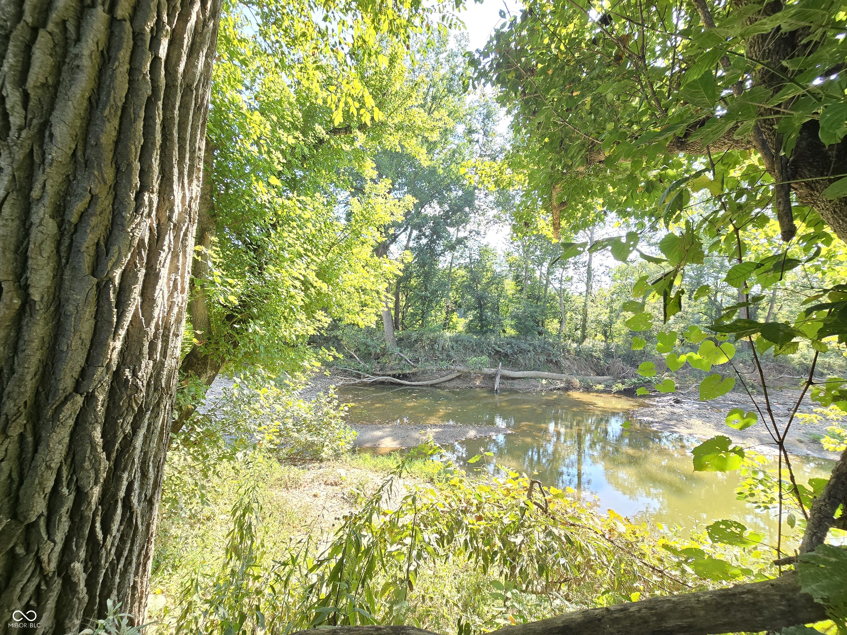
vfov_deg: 89.9
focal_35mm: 13
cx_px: 424
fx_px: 318
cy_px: 318
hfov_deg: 106.2
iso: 50
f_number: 2.2
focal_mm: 2.2
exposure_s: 1/137
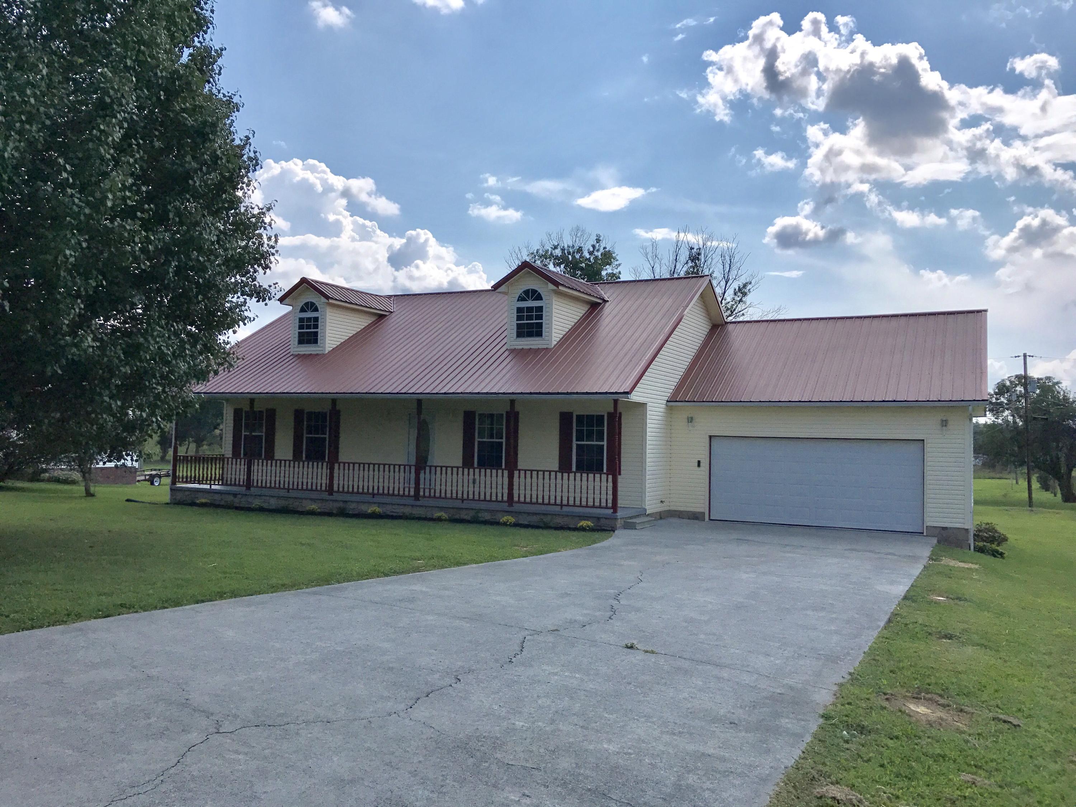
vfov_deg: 49.7
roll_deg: -1.0
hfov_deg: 63.4
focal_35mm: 28
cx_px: 538
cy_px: 404
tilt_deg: +1.4
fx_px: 870
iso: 20
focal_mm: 3.99
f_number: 1.8
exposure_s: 1/5988
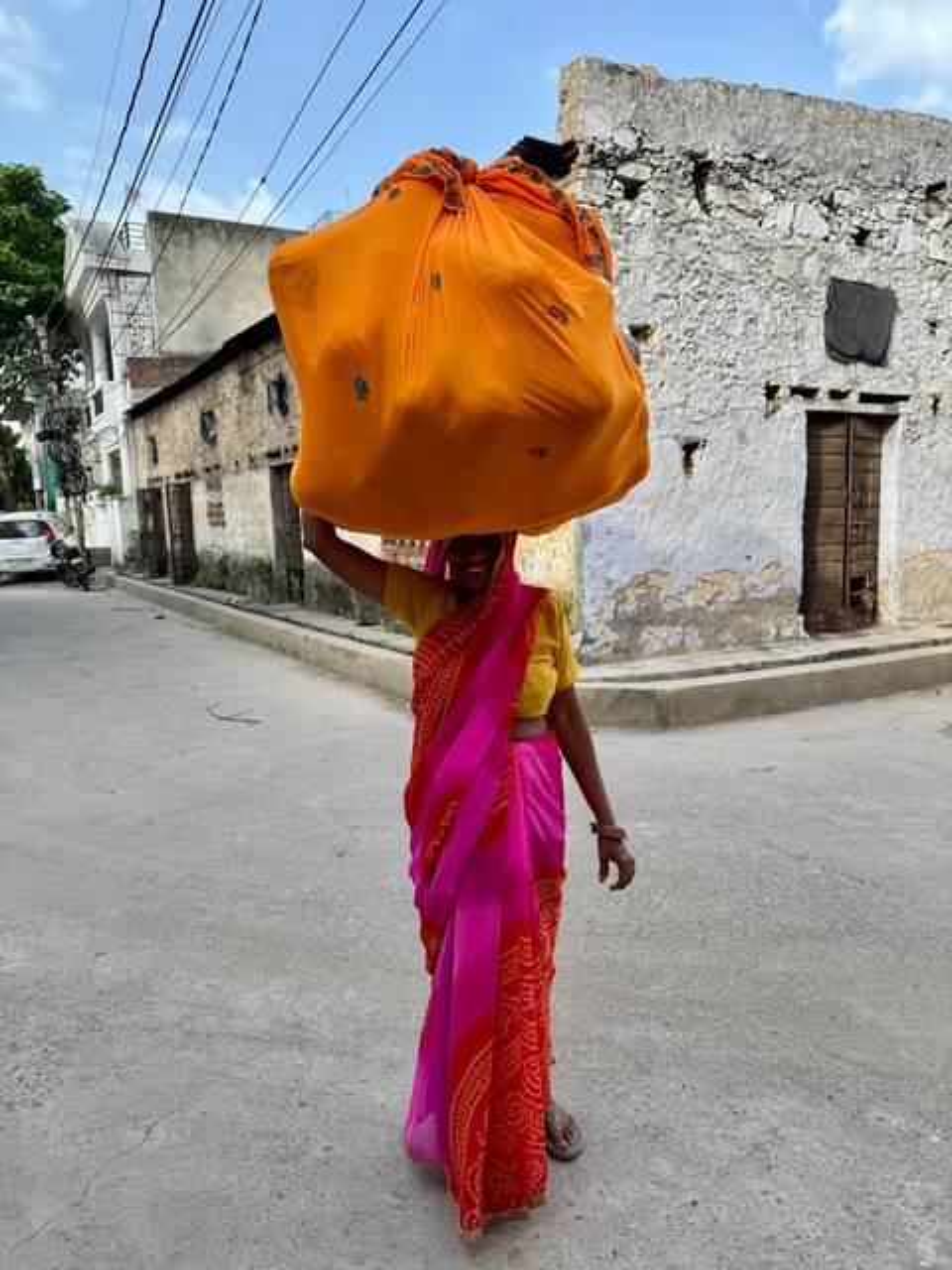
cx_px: 476
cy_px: 635
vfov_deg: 71.6
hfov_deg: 56.8
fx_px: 880
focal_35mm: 24
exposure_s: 1/1010
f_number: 1.78
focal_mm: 6.76
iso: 80
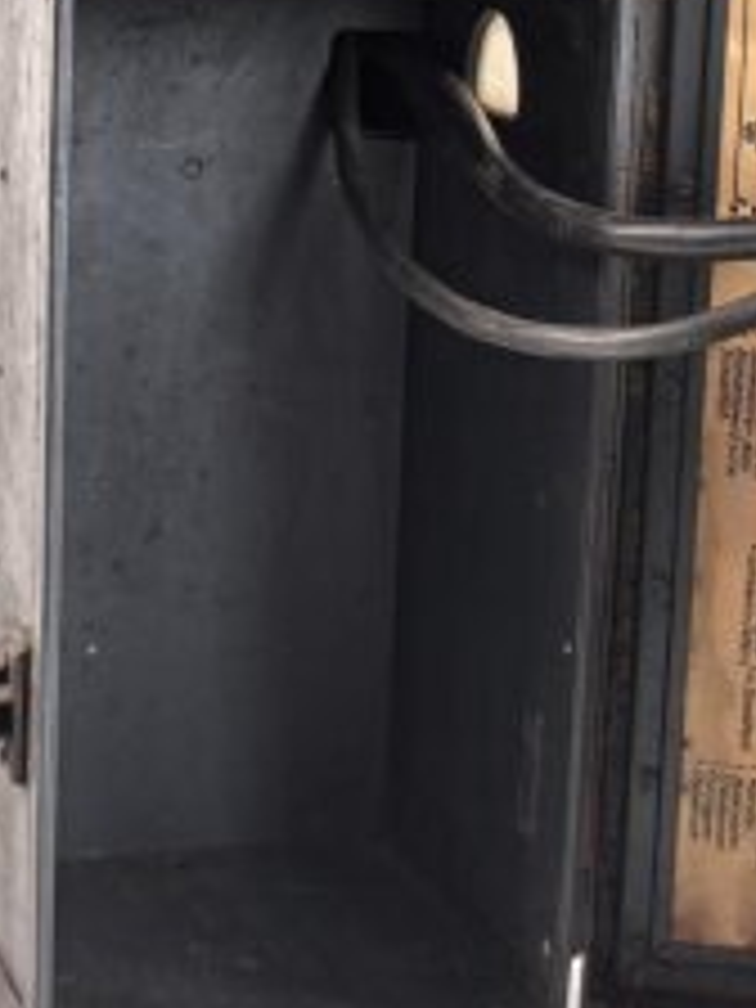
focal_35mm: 102
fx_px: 2970
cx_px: 711
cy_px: 418
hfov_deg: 14.3
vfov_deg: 19.2
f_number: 2
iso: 64
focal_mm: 8.5
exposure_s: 1/100
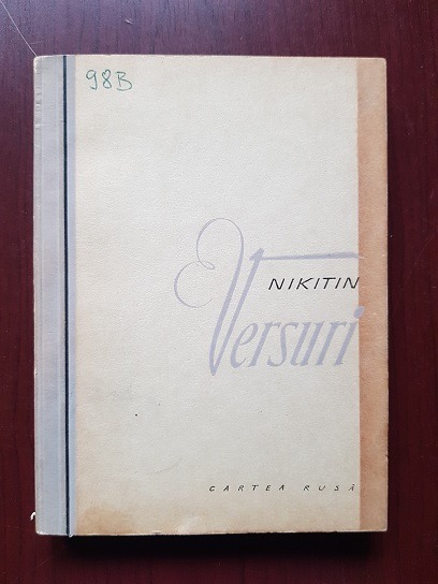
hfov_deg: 53.1
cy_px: 292
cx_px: 219
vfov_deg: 67.3
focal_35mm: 26
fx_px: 439
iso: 160
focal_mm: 4.3
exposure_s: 1/33
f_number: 1.7
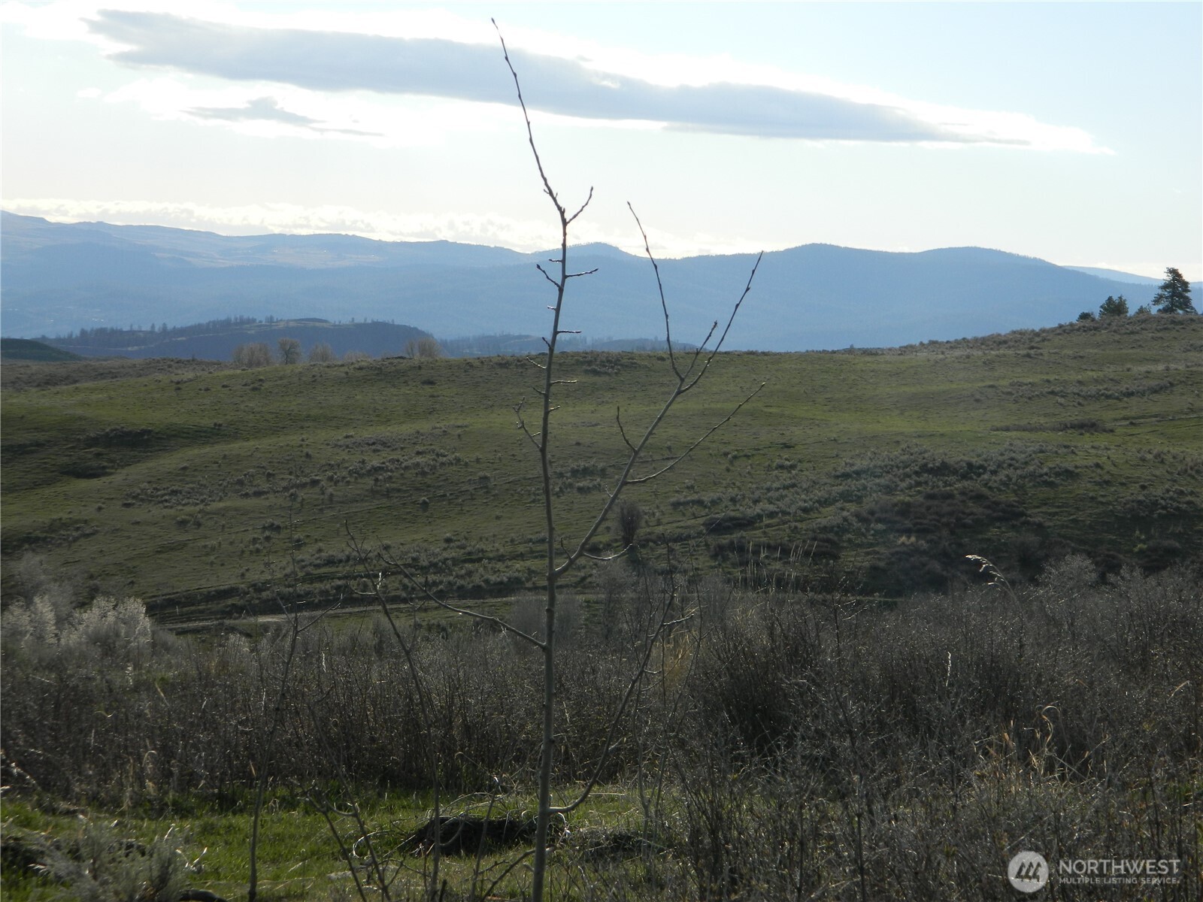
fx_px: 3580
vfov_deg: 14.4
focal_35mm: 103
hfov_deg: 19.1
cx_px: 602
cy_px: 451
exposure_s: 1/800
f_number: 4.5
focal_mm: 18.6
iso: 80
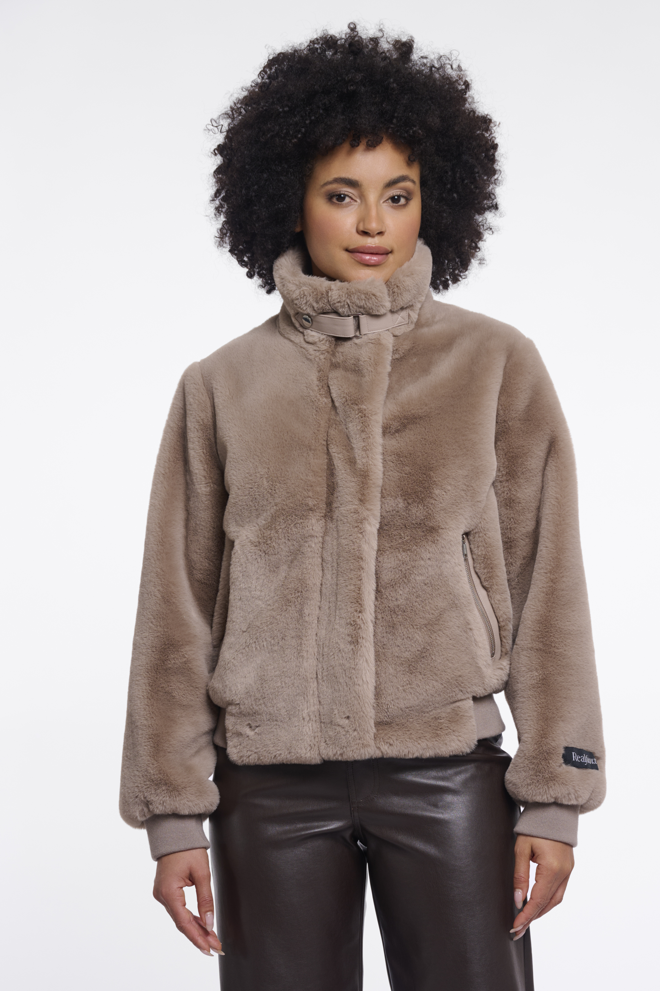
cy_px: 496
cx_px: 330
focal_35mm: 82
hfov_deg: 16.6
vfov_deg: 24.8
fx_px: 2258
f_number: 8
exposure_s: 1/160
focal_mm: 82
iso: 125
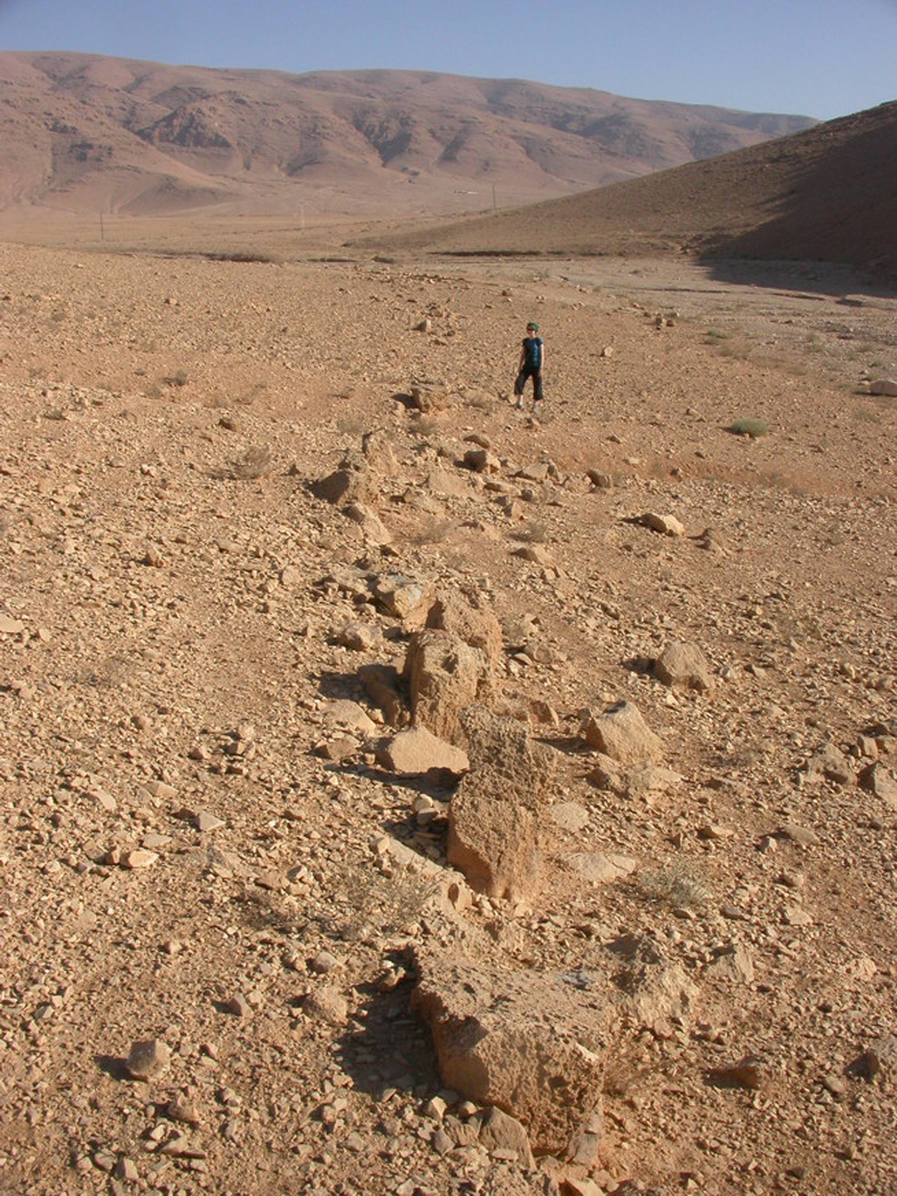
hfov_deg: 37.7
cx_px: 448
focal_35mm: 38
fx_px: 1313
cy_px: 598
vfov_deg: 49.0
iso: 100
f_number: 7.5
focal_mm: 7.85
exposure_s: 1/412
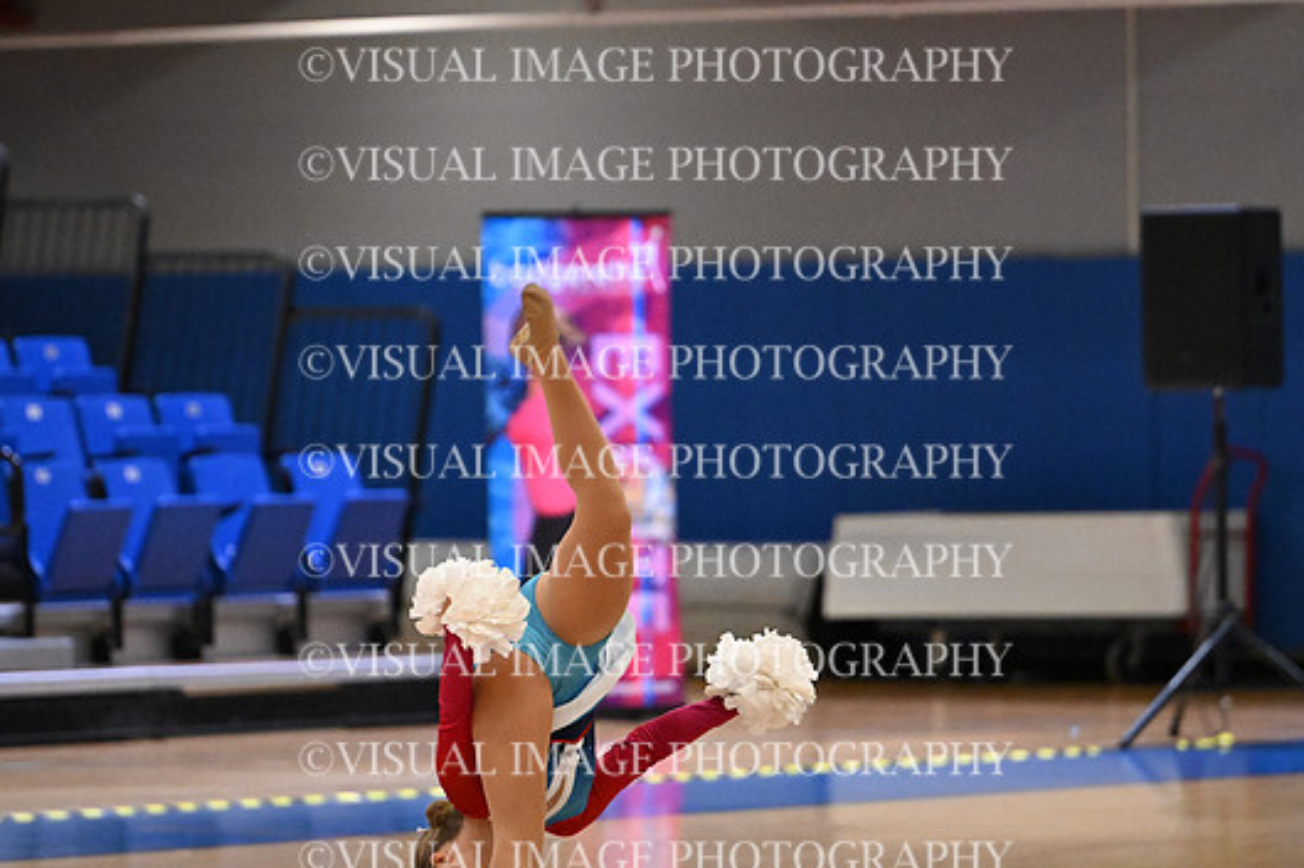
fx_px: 9810
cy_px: 412
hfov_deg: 7.6
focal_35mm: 271
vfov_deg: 5.1
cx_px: 656
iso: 8000
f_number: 2.8
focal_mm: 165
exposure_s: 1/1000
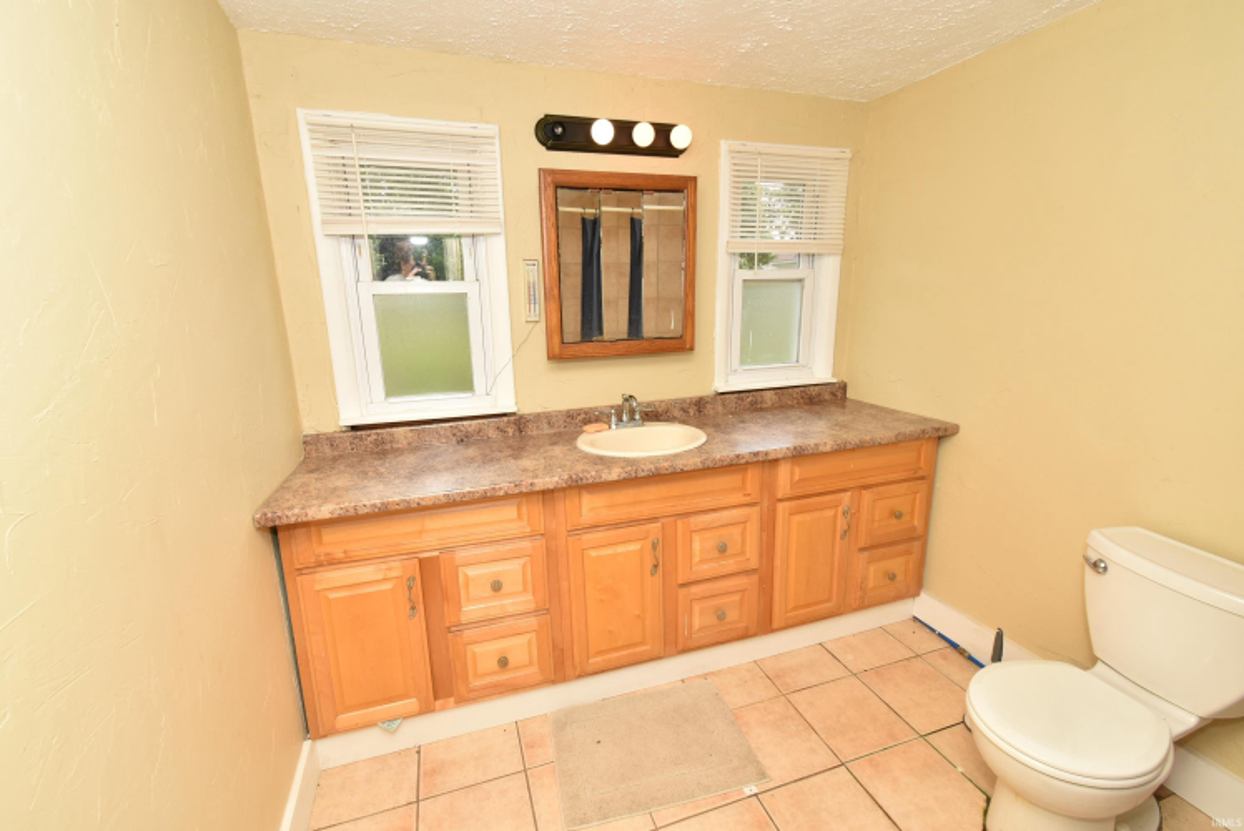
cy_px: 416
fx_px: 519
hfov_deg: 100.3
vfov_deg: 77.4
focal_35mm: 15
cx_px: 622
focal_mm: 10
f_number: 11
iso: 400
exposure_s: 1/100
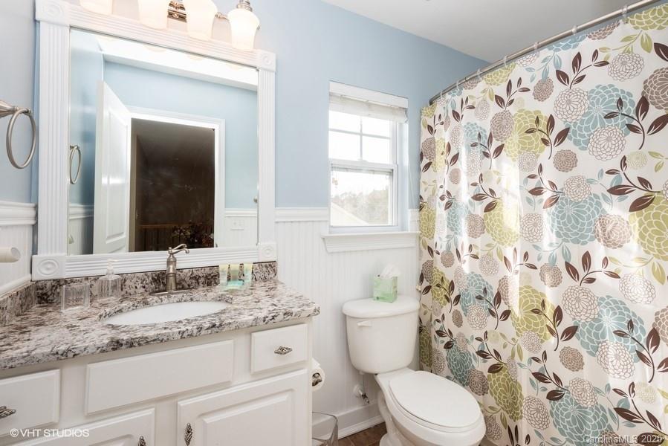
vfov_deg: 73.8
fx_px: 297
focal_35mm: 16
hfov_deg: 96.7
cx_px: 334
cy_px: 223
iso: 100
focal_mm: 16
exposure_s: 1/25
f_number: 8
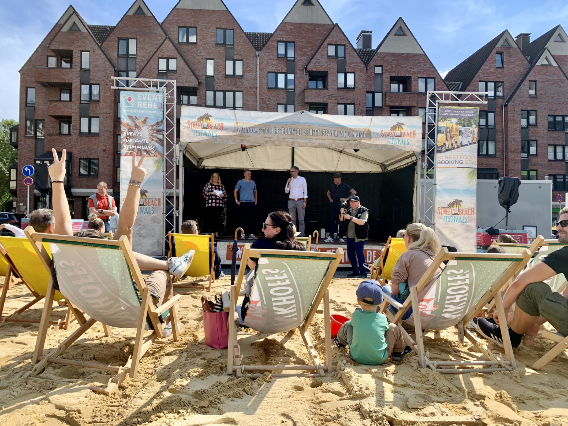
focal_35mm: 26
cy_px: 213
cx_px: 284
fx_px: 427
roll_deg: -1.0
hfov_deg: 67.3
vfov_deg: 53.1
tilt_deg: +1.4
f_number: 1.8
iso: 25
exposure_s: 1/1610
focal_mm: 4.25
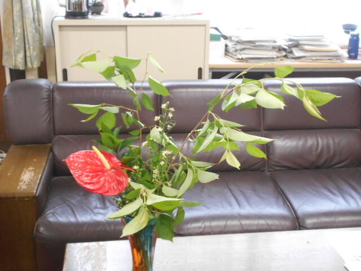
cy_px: 136
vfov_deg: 29.1
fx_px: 521
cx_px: 180
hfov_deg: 38.2
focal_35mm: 50
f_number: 4.5
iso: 800
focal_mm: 8.8
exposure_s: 1/30
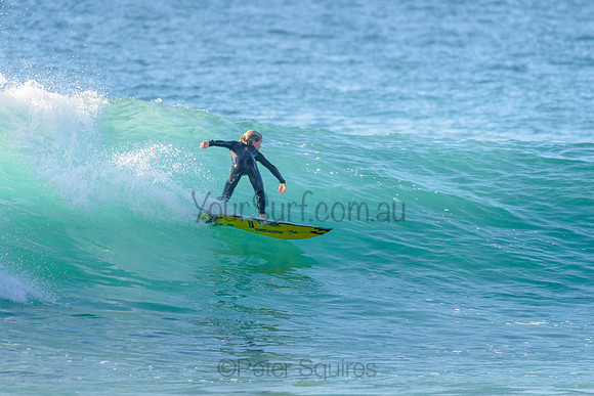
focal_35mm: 612
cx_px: 258
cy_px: 185
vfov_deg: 2.2
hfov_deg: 3.4
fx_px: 10104
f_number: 5.6
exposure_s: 1/2000
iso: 720
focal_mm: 500
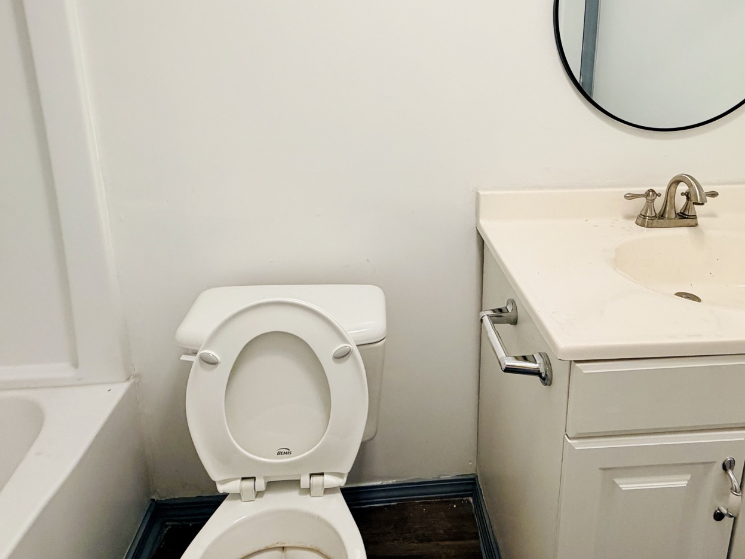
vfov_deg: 57.1
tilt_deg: -14.0
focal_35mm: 23
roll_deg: +1.1
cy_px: 170
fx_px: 495
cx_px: 393
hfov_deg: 73.9
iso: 320
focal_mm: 2.22
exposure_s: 1/120
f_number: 2.2
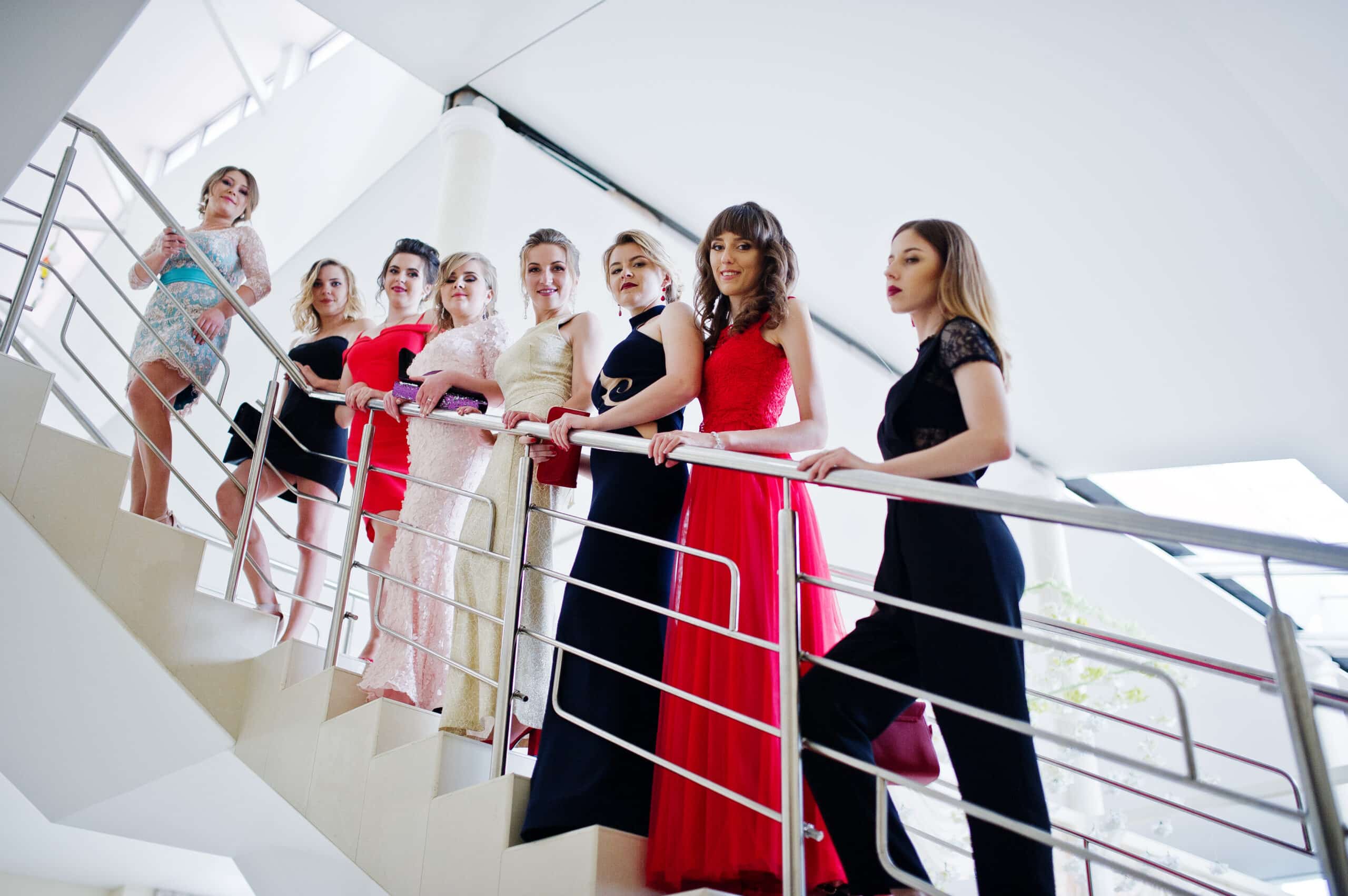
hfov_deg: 54.5
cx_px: 674
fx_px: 1310
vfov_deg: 37.8
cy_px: 448
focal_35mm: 35
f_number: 1.6
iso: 500
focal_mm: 35
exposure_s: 1/320
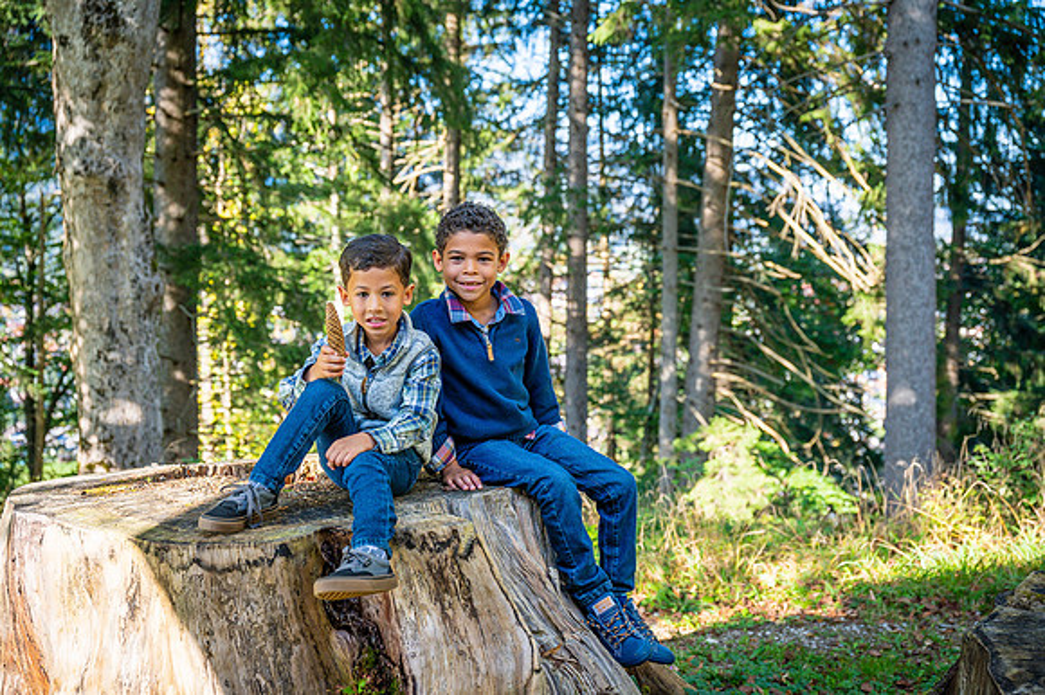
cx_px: 522
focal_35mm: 40
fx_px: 1160
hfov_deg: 48.5
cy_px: 348
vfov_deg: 33.4
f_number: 3.5
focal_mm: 40
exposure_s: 1/640
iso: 200
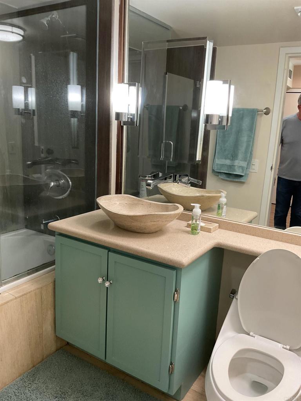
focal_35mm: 29
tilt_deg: -13.1
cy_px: 200
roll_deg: -2.6
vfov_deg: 61.7
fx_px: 336
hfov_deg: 48.2
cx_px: 150
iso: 100
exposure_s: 1/60
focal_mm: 3
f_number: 1.8
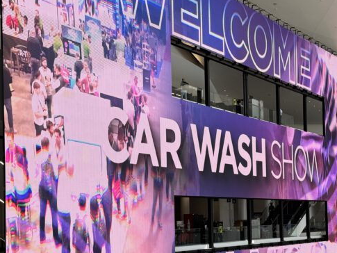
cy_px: 186
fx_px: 740
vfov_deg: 19.3
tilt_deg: +1.6
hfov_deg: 25.6
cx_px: 182
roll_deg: +0.7
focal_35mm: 76
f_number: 1.78
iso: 64
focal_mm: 6.76
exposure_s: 1/651
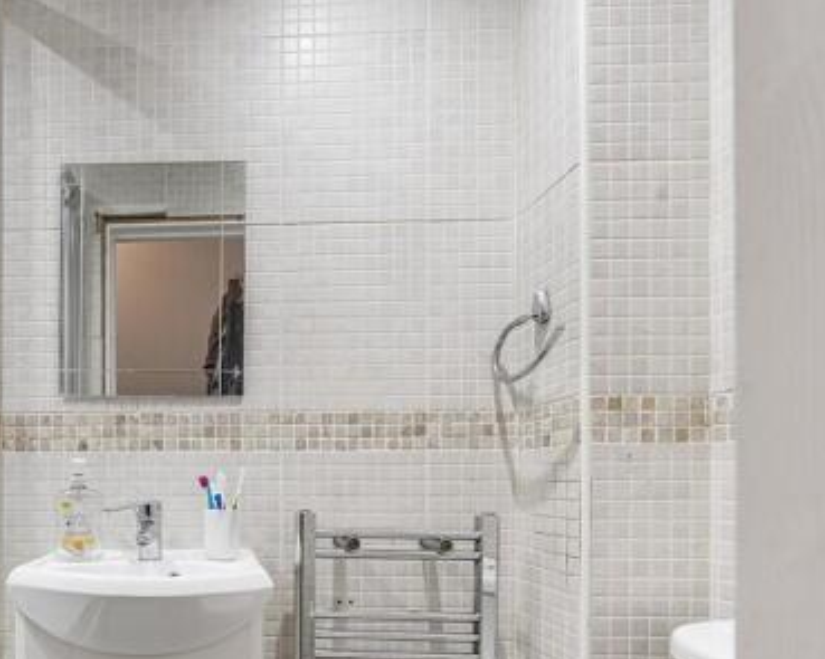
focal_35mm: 20
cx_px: 171
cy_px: 481
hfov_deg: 72.6
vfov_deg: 64.6
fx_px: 488
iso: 320
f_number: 9
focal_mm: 12
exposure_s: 1/5
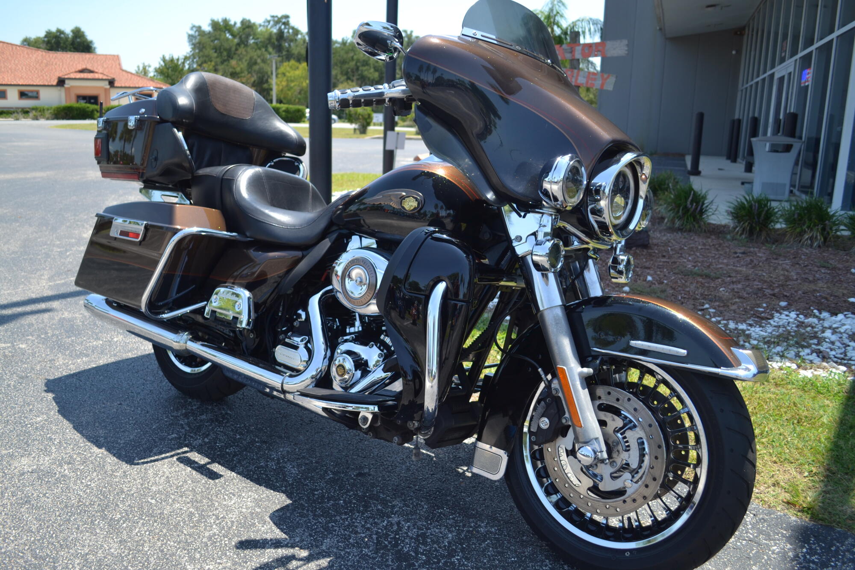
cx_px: 428
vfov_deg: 43.6
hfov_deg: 61.9
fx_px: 712
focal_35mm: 30
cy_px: 285
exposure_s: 1/400
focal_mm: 20
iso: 100
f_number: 3.8
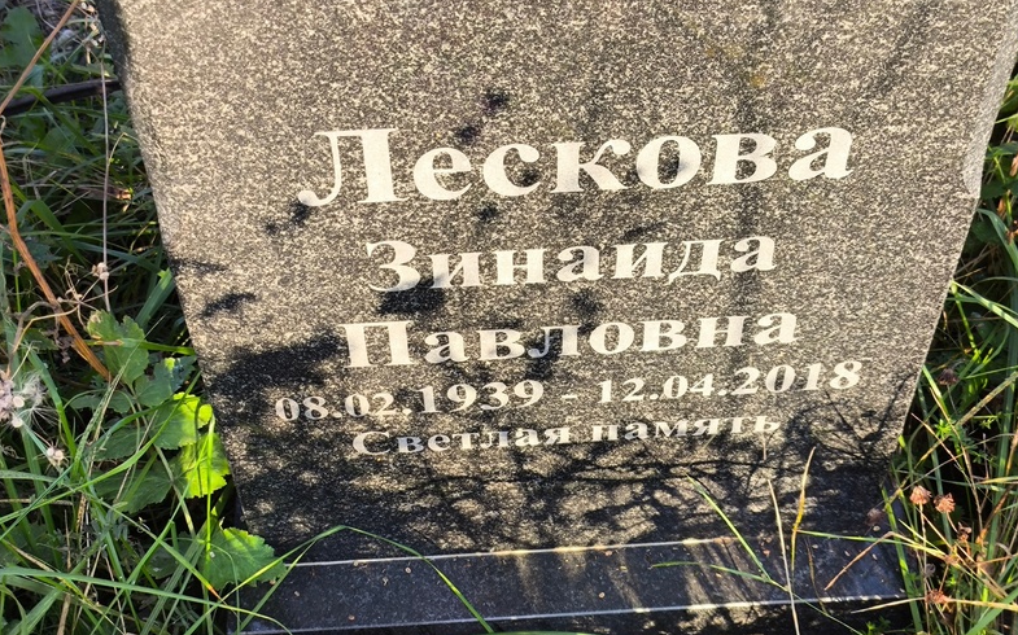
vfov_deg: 23.9
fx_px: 1498
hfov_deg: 37.5
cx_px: 510
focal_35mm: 54
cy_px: 376
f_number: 1.7
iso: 50
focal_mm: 4.71
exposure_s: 1/191
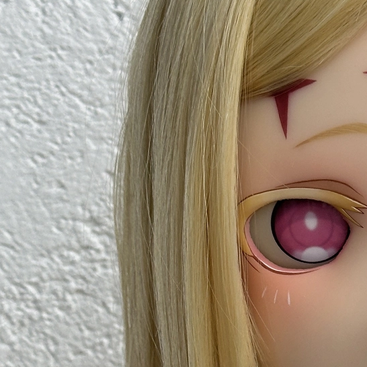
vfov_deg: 12.0
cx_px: 427
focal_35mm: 145
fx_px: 1739
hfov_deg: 11.8
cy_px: 312
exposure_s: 1/50
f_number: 1.78
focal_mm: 6.86
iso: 80
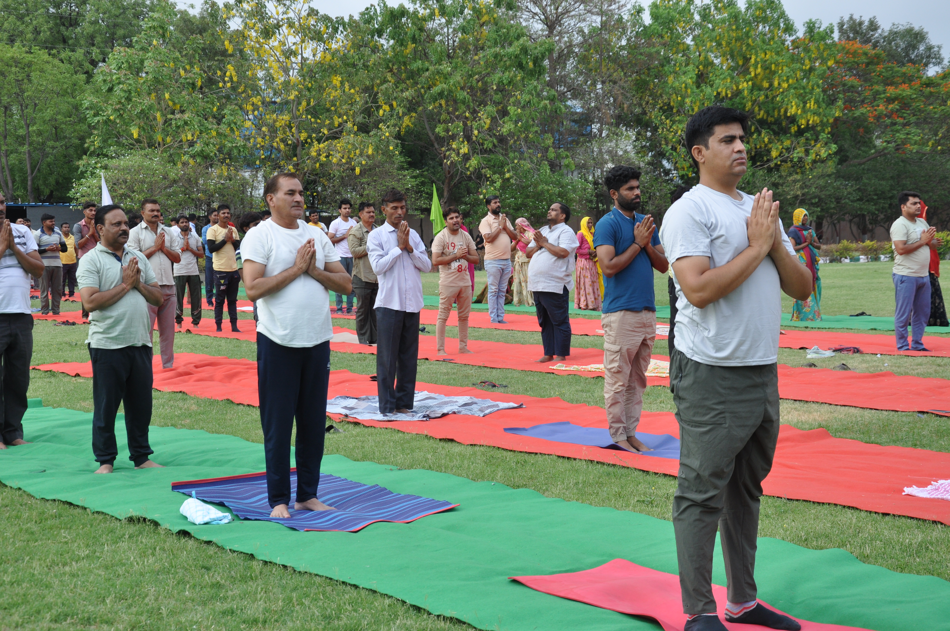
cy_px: 316
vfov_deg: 23.7
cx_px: 475
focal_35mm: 57
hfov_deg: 35.1
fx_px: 1502
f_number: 8
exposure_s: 1/200
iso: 400
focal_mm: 38
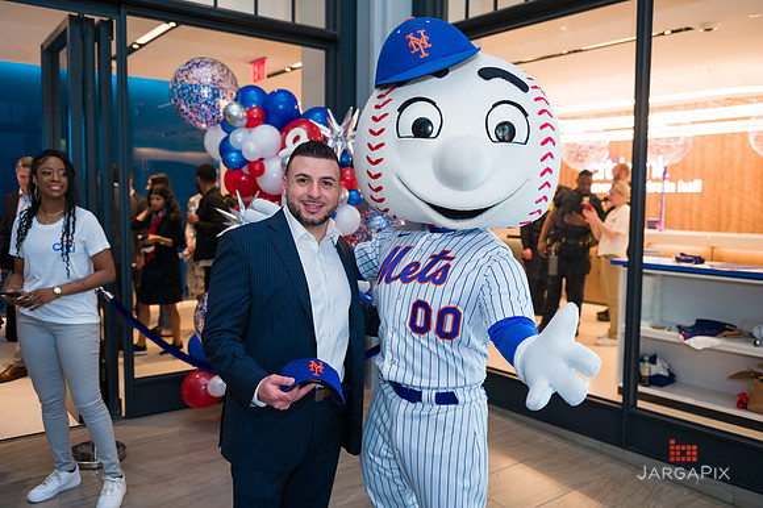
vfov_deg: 42.3
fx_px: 657
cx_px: 382
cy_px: 254
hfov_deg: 60.3
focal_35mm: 31
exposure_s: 1/200
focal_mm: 31
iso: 400
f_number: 4
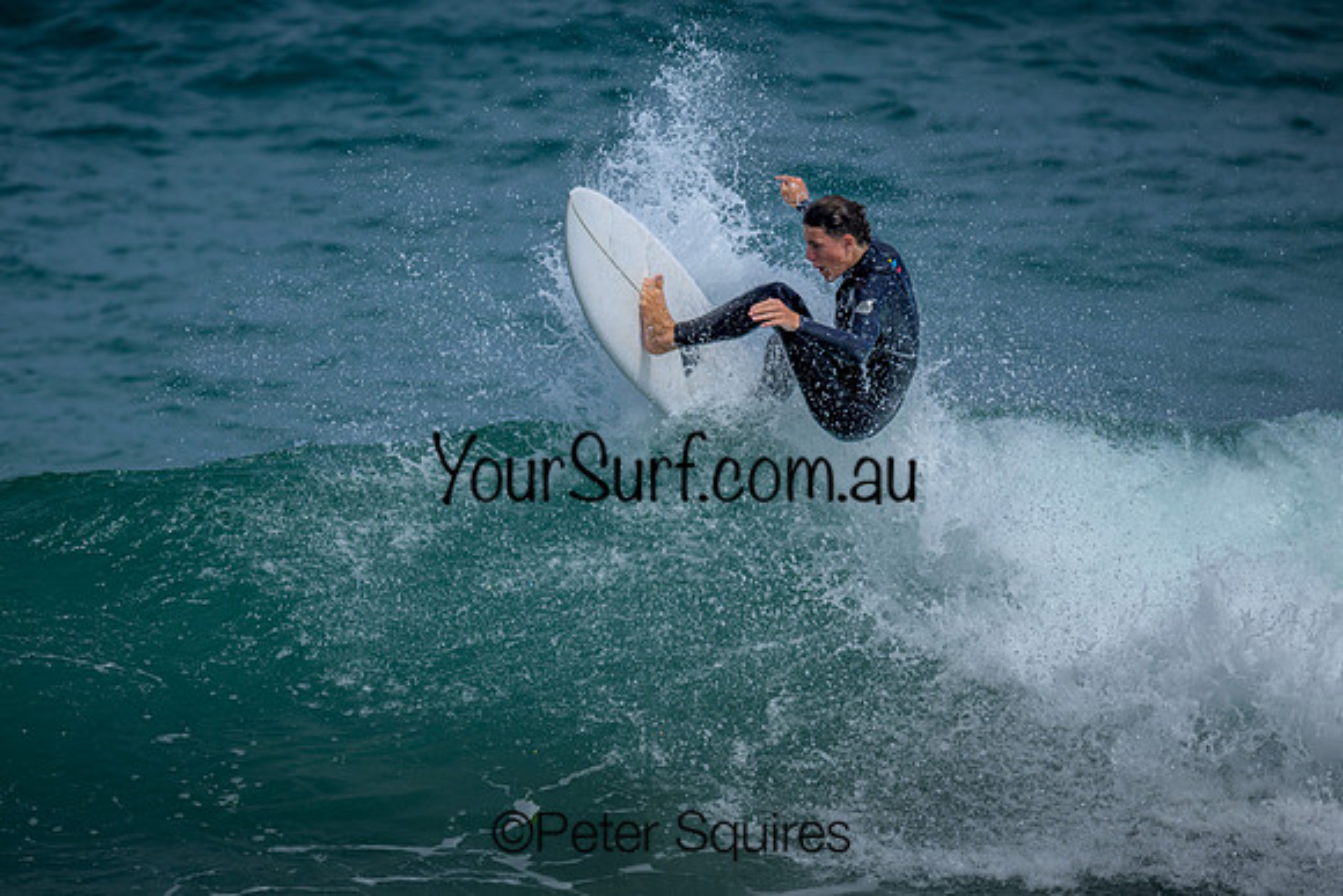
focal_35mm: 1095
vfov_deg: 1.3
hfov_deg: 1.9
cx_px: 673
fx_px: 40871
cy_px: 350
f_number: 6.3
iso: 200
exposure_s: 1/2500
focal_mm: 800
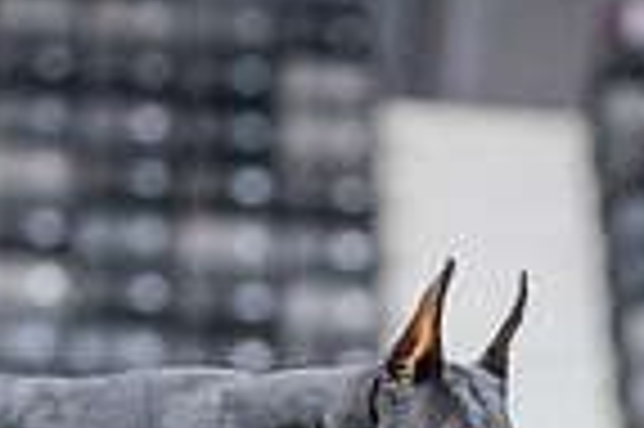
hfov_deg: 4.0
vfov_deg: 2.6
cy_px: 421
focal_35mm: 520
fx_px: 9291
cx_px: 387
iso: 12800
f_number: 2.8
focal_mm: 128
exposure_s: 1/250
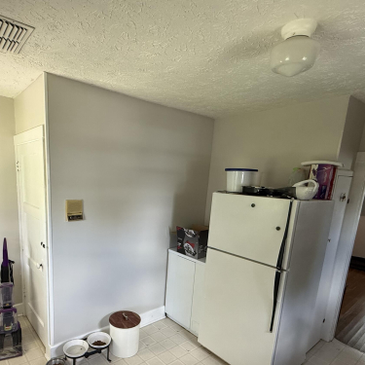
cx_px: 142
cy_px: 228
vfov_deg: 68.6
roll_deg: -2.6
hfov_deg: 68.8
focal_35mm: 22
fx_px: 262
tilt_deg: -11.2
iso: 200
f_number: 2.2
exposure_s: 1/99
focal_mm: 2.22
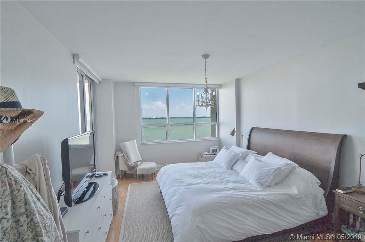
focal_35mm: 16
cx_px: 182
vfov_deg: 71.9
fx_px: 167
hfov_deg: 95.1
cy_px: 121
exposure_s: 1/60
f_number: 10
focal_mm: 11
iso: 1250
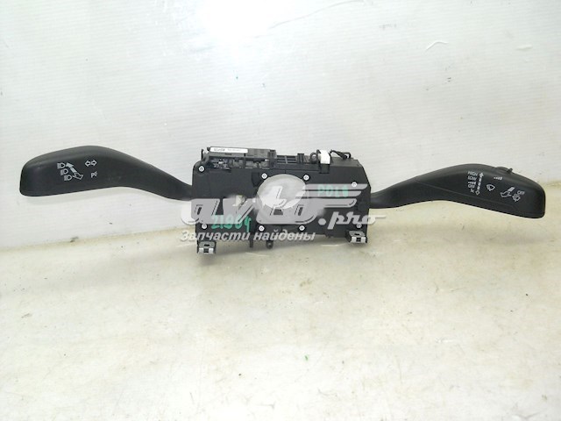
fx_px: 778
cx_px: 280
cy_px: 210
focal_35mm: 48
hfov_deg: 39.7
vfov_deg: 30.3
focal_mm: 7.88
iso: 80
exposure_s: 1/40
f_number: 3.3
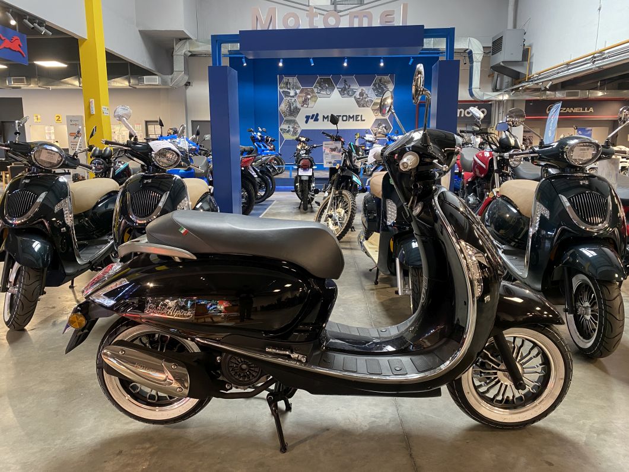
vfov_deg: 53.1
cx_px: 314
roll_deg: +0.1
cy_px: 236
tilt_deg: -10.4
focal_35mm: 26
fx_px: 472
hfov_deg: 67.3
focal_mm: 4.25
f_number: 1.8
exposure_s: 1/50
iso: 250
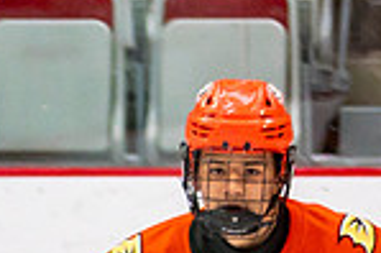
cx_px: 33
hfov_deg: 2.0
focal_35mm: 1017
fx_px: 10751
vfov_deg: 1.3
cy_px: 750
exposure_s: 1/640
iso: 640
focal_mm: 125
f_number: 2.8
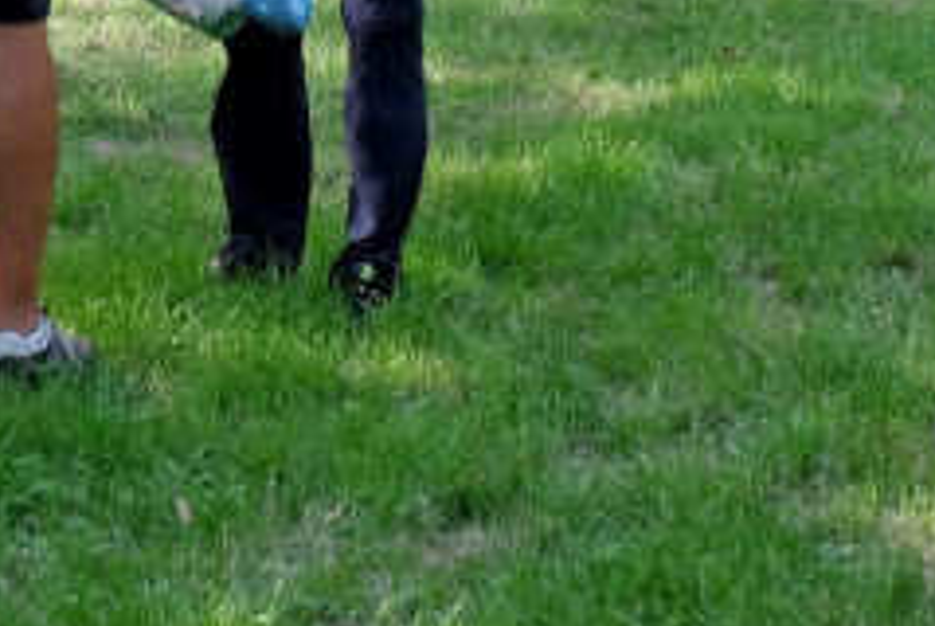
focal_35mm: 212
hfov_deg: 9.6
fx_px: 5513
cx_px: 63
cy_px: -548
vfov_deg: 6.3
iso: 800
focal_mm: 31
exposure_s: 1/180
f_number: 8
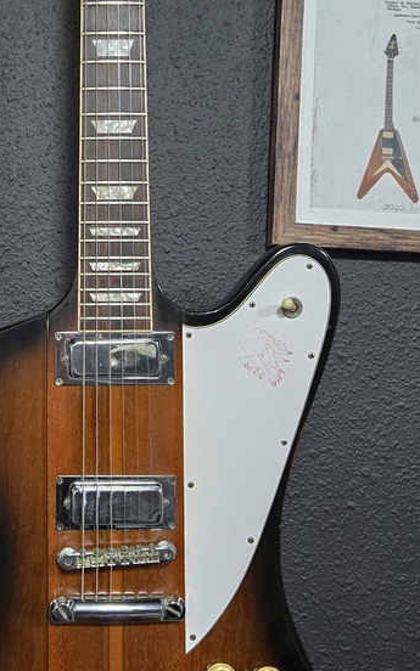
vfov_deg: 37.8
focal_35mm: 53
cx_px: 63
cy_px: 233
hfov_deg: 23.9
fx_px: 971
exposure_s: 1/60
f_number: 1.8
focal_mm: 5.4
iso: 800
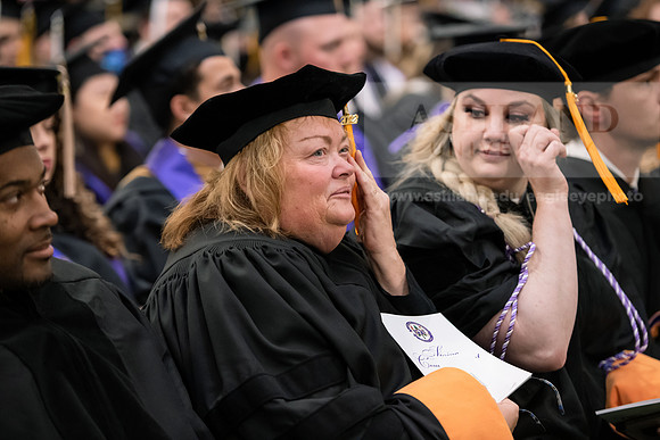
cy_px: 220
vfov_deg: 9.8
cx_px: 330
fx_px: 2567
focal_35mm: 140
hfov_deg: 14.7
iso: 3200
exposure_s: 1/200
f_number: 3.2
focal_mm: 140
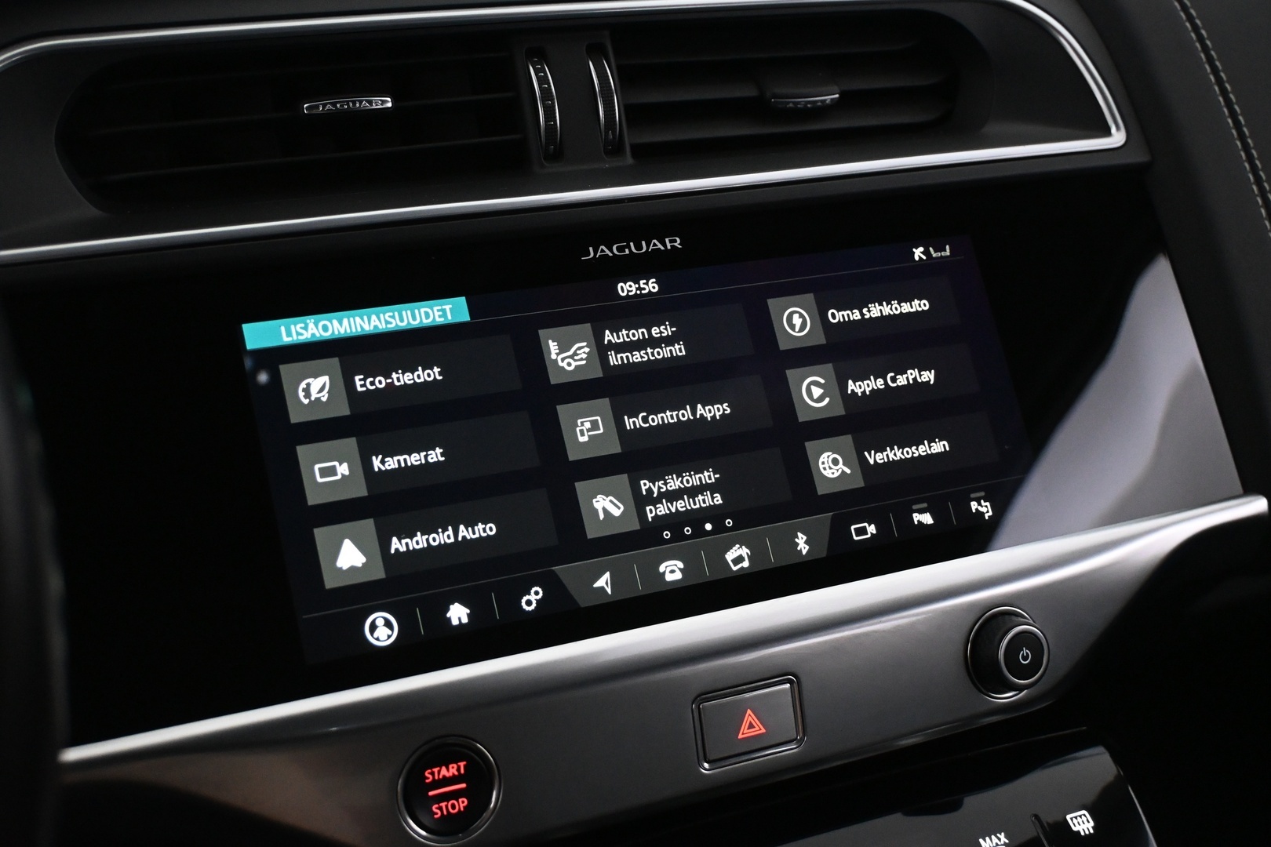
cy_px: 424
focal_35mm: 46
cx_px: 636
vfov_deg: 29.4
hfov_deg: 43.0
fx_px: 1615
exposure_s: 1/60
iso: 4000
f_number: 4.8
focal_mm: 30.5
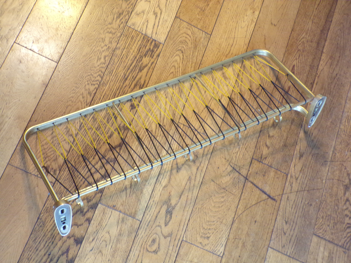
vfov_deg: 29.7
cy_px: 132
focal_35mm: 49
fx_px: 497
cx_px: 176
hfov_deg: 38.9
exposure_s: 1/12
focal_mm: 8.7
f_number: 3.5
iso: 400
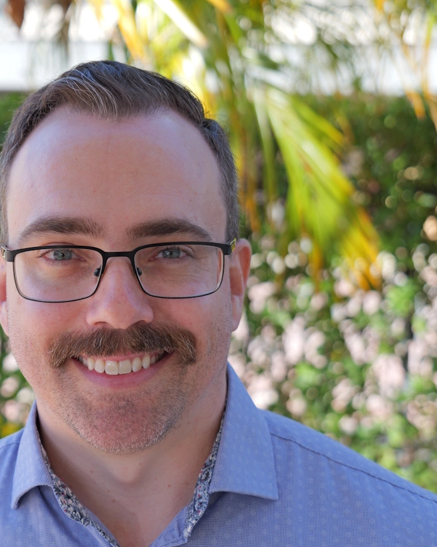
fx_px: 1358
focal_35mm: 84
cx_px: 112
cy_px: 273
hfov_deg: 18.2
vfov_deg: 22.7
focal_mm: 59
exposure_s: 1/100
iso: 100
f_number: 5.6
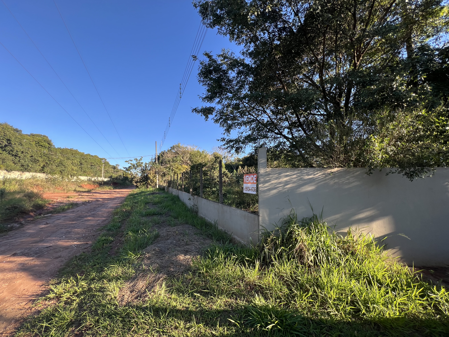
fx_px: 169
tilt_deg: +6.5
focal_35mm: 13
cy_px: 168
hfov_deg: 106.2
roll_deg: +1.2
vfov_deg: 89.9
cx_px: 224
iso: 32
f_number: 1.8
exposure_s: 1/340
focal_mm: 1.57
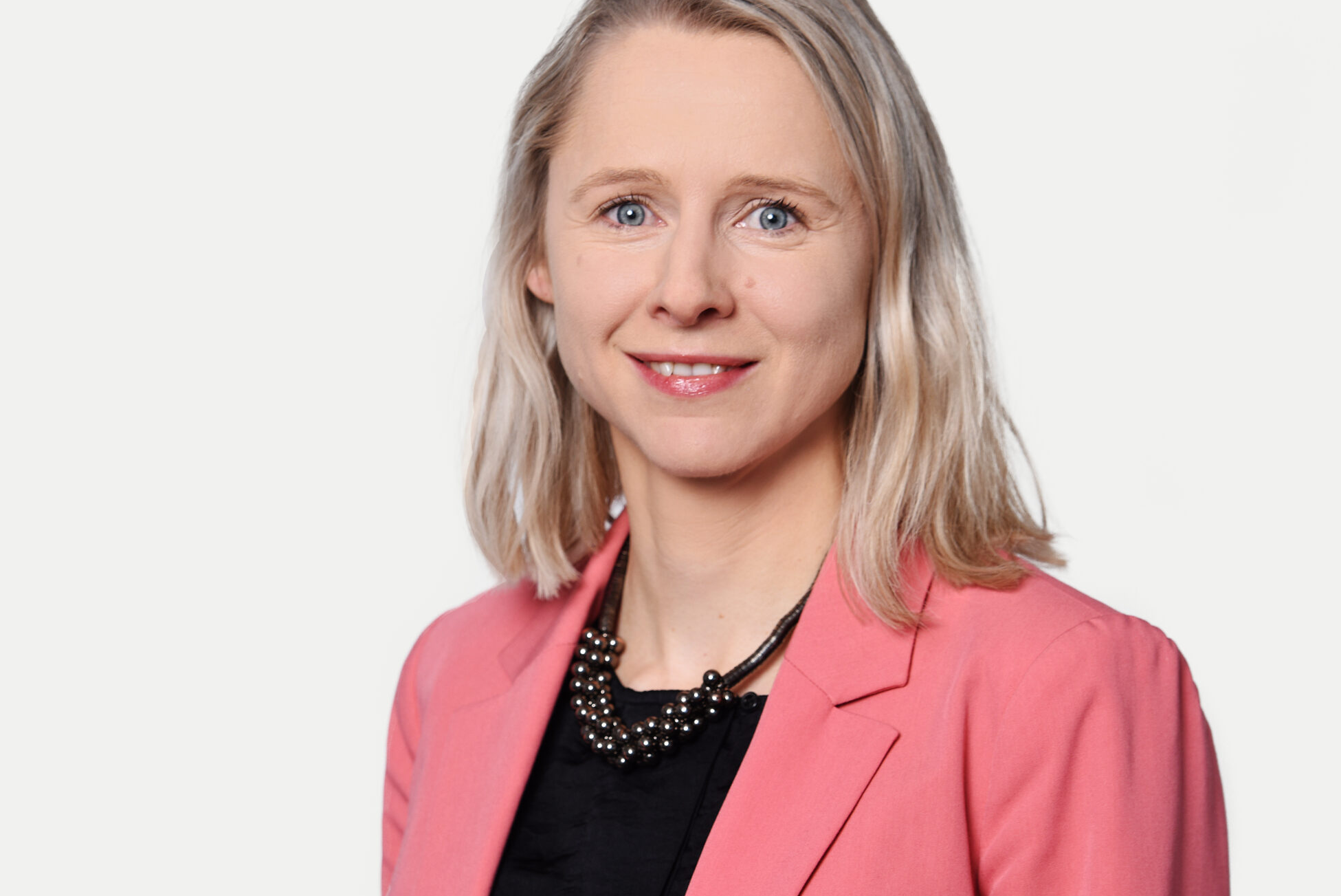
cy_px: 416
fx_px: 6112
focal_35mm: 164
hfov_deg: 12.5
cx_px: 722
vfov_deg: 8.4
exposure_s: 1/100
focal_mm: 125
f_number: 5.6
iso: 200
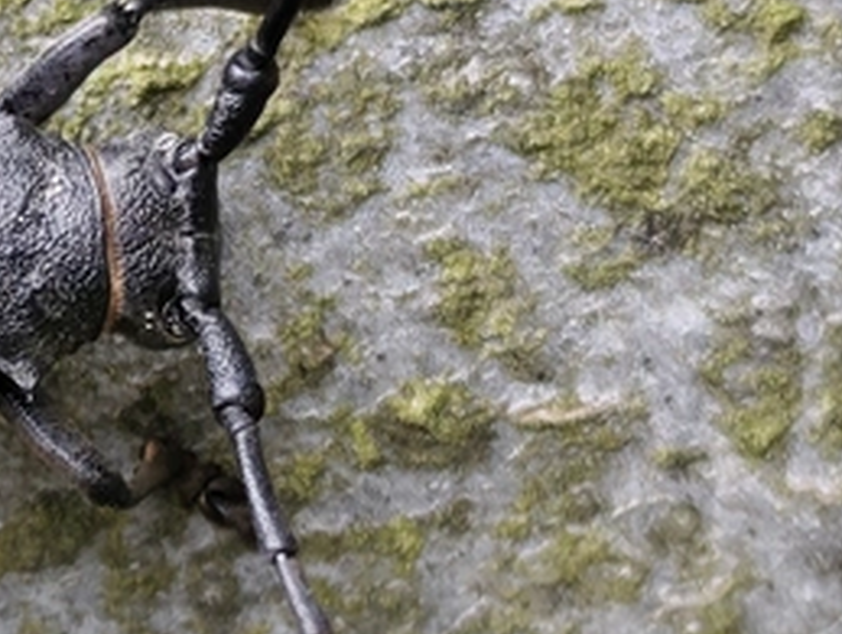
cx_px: -133
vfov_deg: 6.6
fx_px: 5529
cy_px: 221
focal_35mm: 227
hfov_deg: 8.6
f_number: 1.65
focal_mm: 6.19
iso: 250
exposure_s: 1/67.4
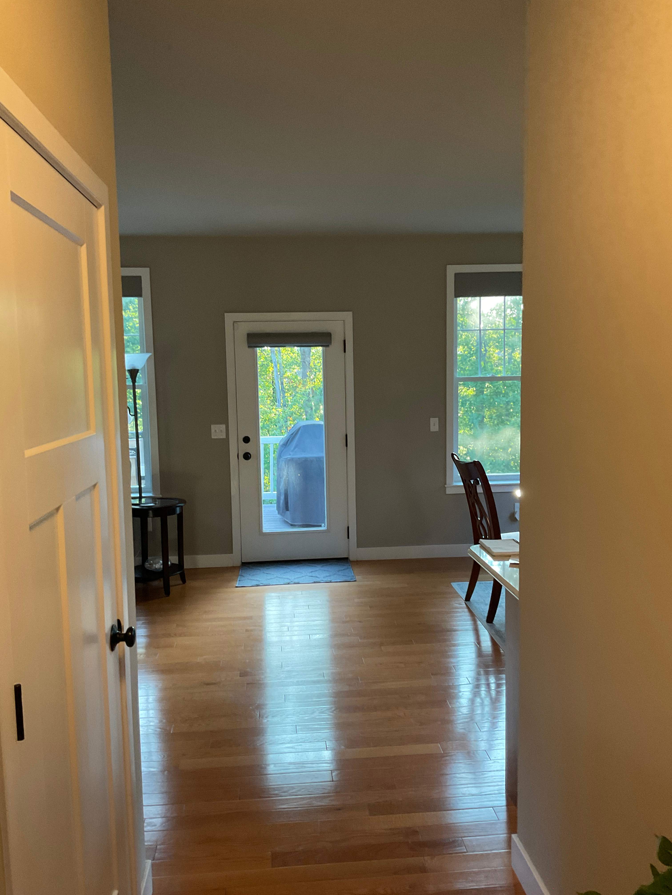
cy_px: 448
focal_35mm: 29
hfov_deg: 48.2
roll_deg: -0.8
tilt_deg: -5.4
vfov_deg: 61.7
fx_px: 751
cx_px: 336
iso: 160
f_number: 1.8
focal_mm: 3
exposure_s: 1/60
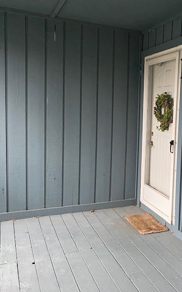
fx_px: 294
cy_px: 146
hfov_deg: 33.1
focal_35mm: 37
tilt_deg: -7.0
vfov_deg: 52.8
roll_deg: -2.6
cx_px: 155
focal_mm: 4.25
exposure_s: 1/60
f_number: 1.8
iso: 500
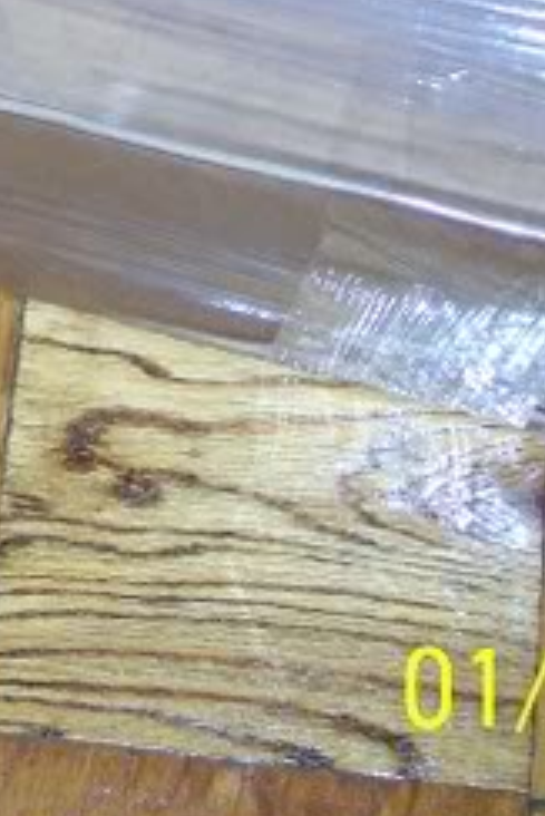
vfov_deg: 15.8
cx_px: -254
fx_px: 2857
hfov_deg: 10.5
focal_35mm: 126
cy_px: -60
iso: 200
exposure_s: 1/60
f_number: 2.8
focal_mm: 7.8
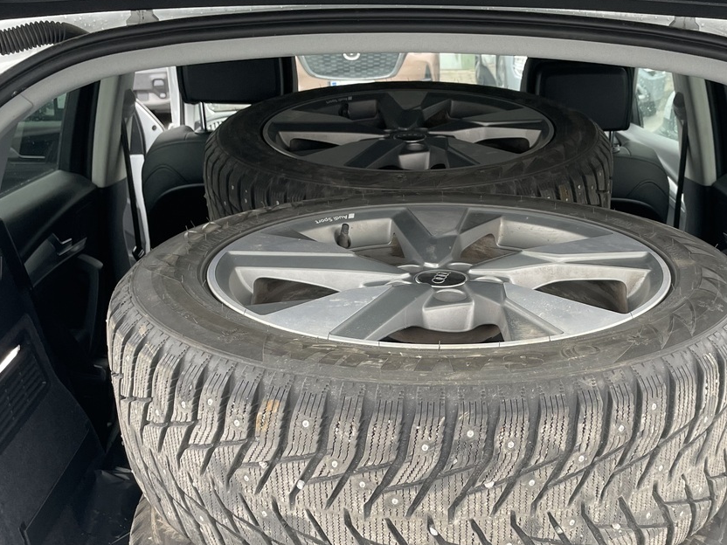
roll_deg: -0.2
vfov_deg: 31.3
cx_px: 472
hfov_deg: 41.6
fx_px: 945
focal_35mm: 45
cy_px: 438
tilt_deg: -25.7
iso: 100
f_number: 1.6
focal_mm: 4.2
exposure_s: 1/121
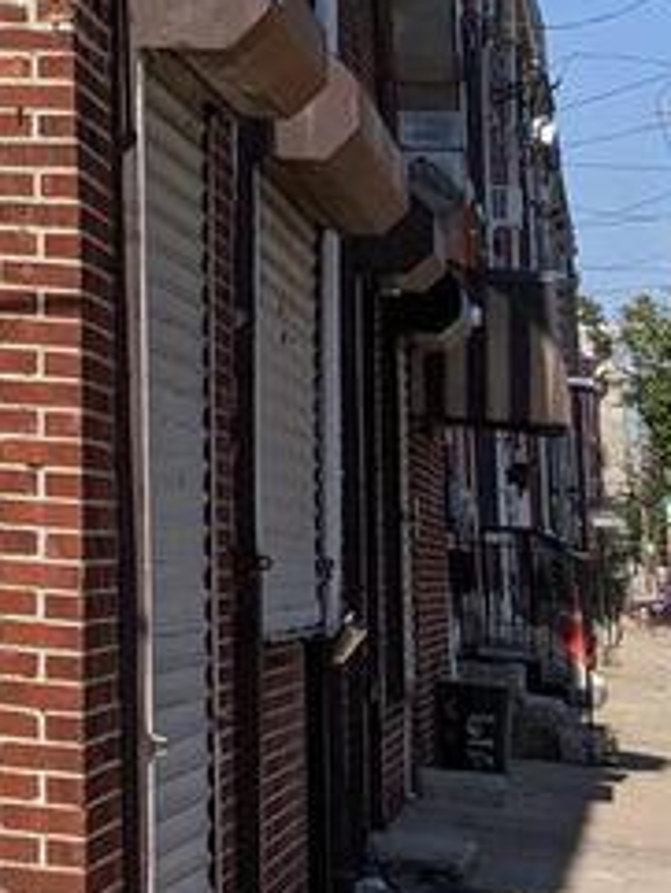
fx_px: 3125
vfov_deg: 14.7
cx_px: -704
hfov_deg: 11.1
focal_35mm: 121
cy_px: -585
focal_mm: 4.38
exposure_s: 1/3906
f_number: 1.73
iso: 61
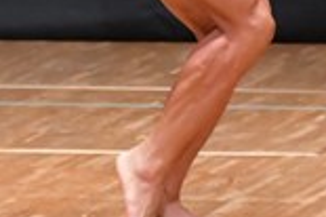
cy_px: -116
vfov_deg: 1.2
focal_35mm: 1124
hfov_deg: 1.8
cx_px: 239
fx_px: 10168
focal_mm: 150
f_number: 5.6
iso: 8000
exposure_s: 1/400
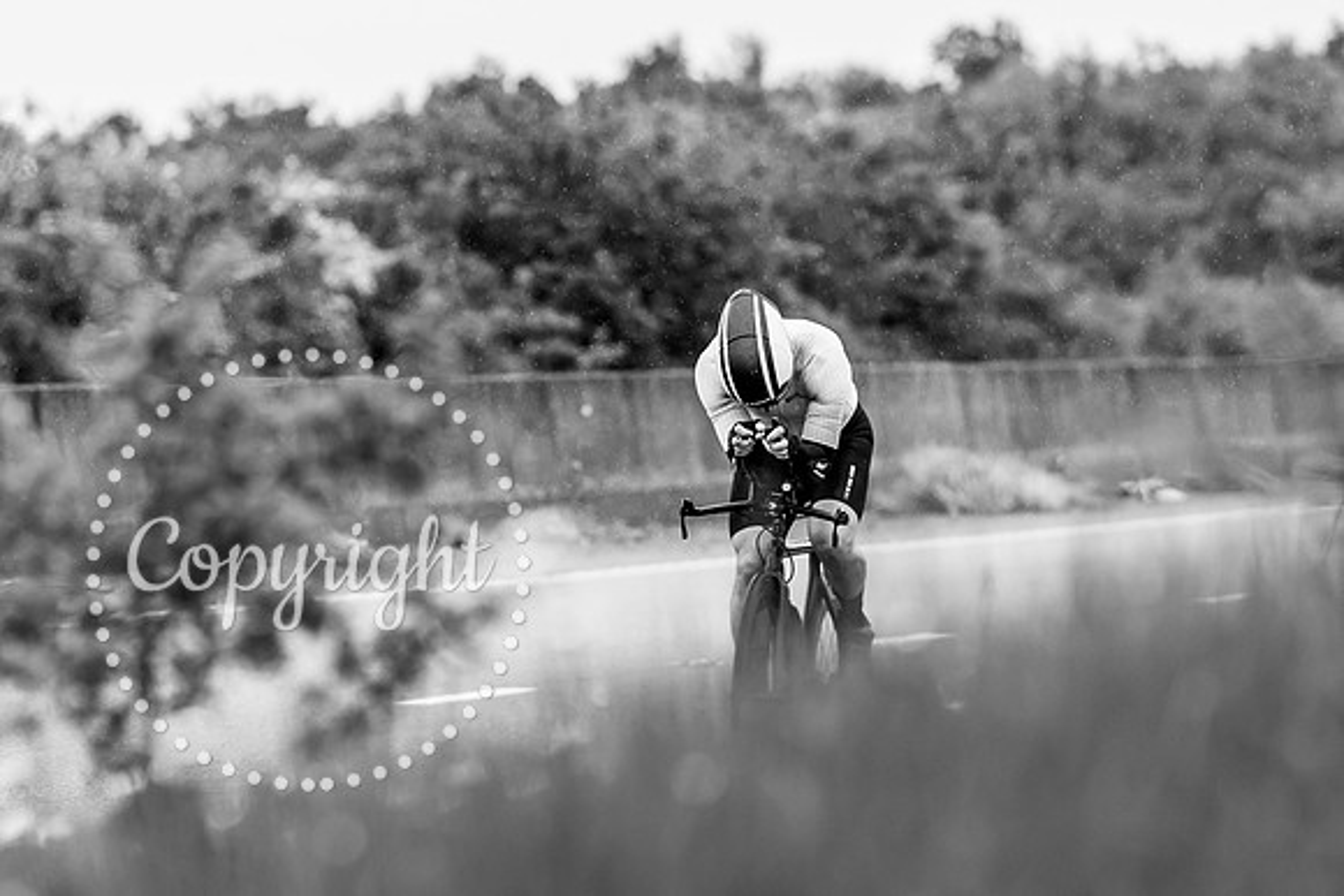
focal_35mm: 423
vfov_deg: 3.3
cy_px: 462
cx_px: 776
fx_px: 15799
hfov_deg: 4.9
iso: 320
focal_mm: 200
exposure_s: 1/1000
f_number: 3.5
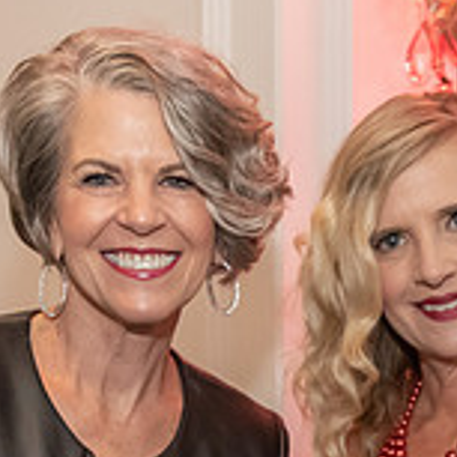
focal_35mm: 87
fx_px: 1299
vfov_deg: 19.2
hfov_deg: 19.5
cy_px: 488
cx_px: 427
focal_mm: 18
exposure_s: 1/60
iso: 2500
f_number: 3.5
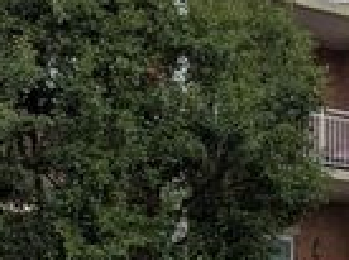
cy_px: 387
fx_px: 876
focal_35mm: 87
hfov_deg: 18.2
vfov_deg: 15.6
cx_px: 617
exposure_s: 1/281
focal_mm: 6.81
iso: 32
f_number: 1.85
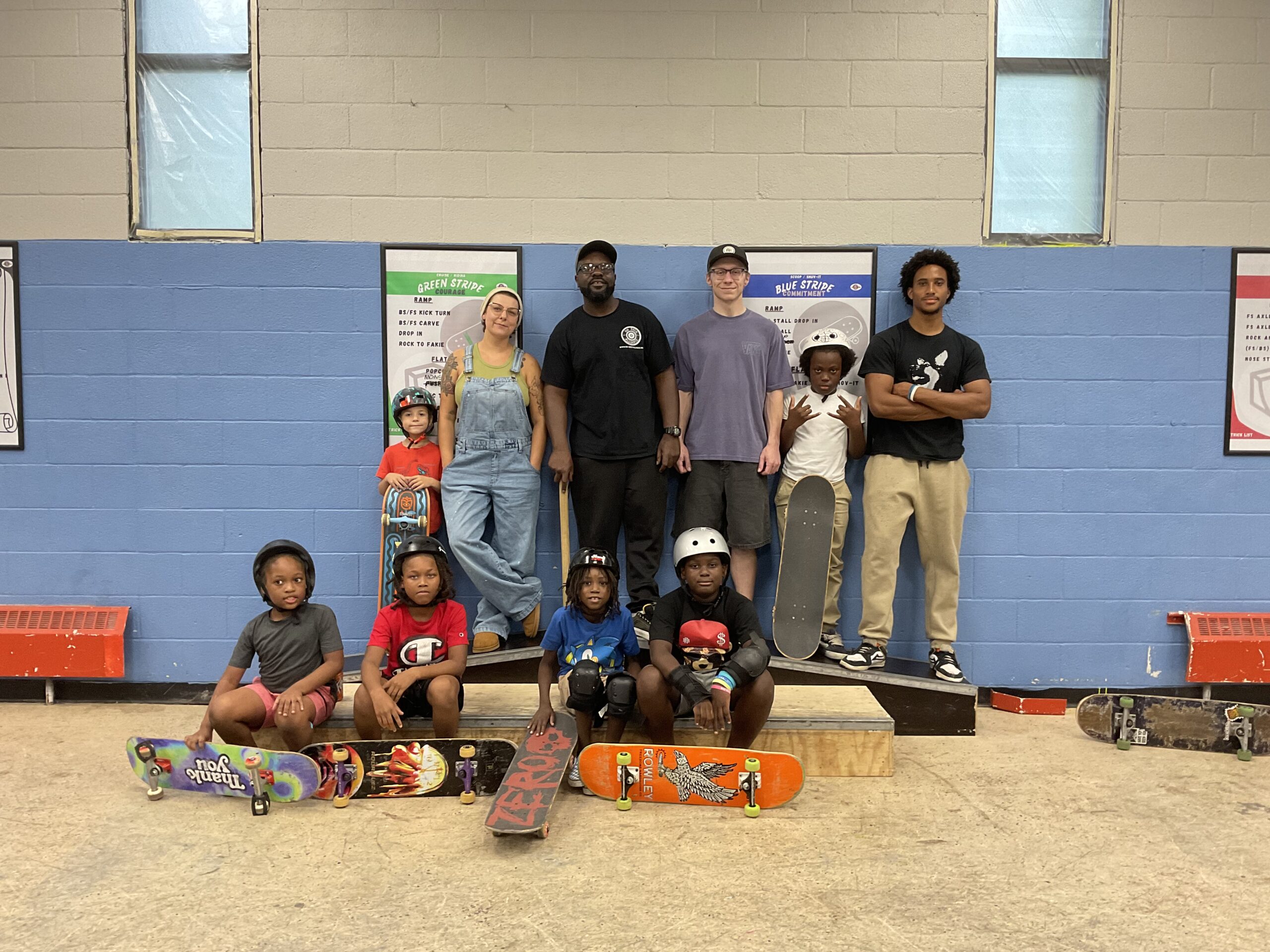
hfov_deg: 61.7
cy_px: 476
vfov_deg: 48.2
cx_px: 635
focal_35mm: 29
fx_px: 1064
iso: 100
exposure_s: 1/60
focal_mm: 3
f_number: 1.8
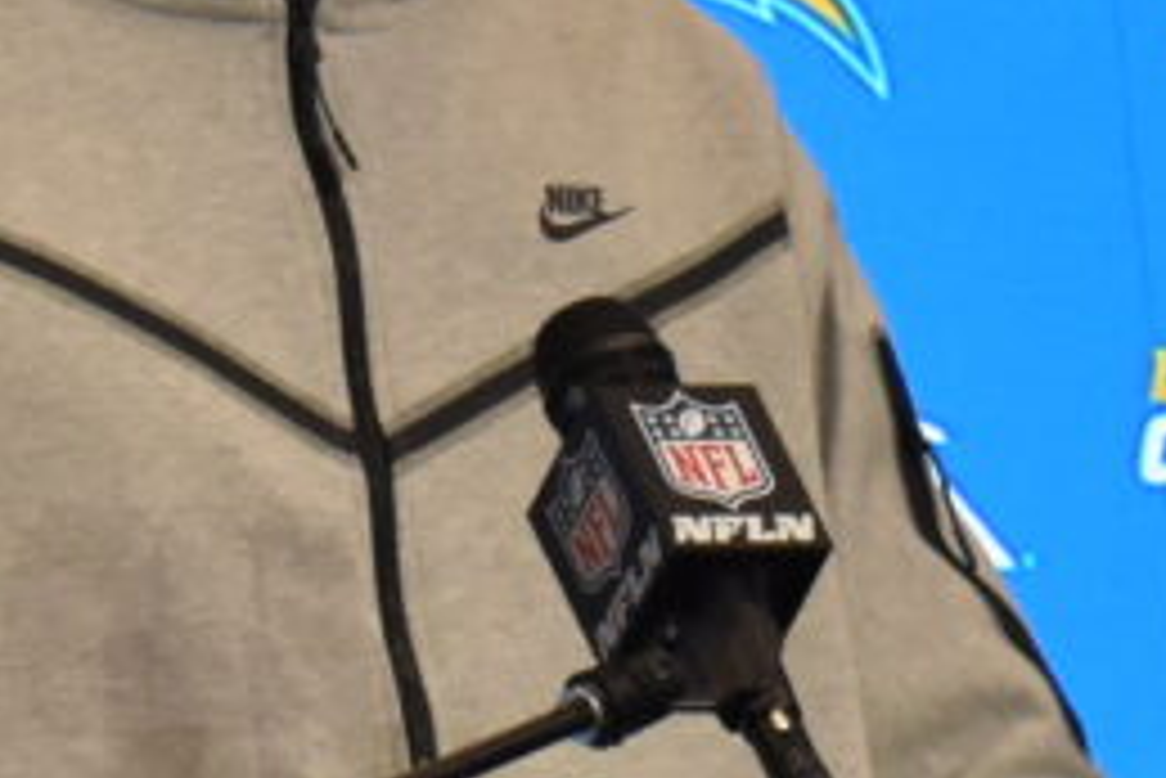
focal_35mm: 221
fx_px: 7173
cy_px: 135
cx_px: 626
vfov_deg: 6.2
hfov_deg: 9.3
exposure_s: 1/125
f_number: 5.6
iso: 1250
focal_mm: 55
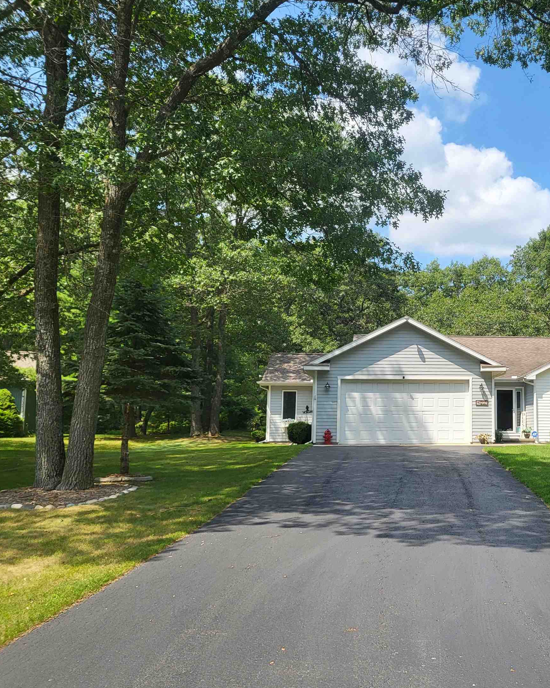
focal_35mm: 36
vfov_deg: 50.3
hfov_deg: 39.2
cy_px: 360
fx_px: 733
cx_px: 455
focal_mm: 4.25
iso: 50
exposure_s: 1/1521
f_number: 1.8
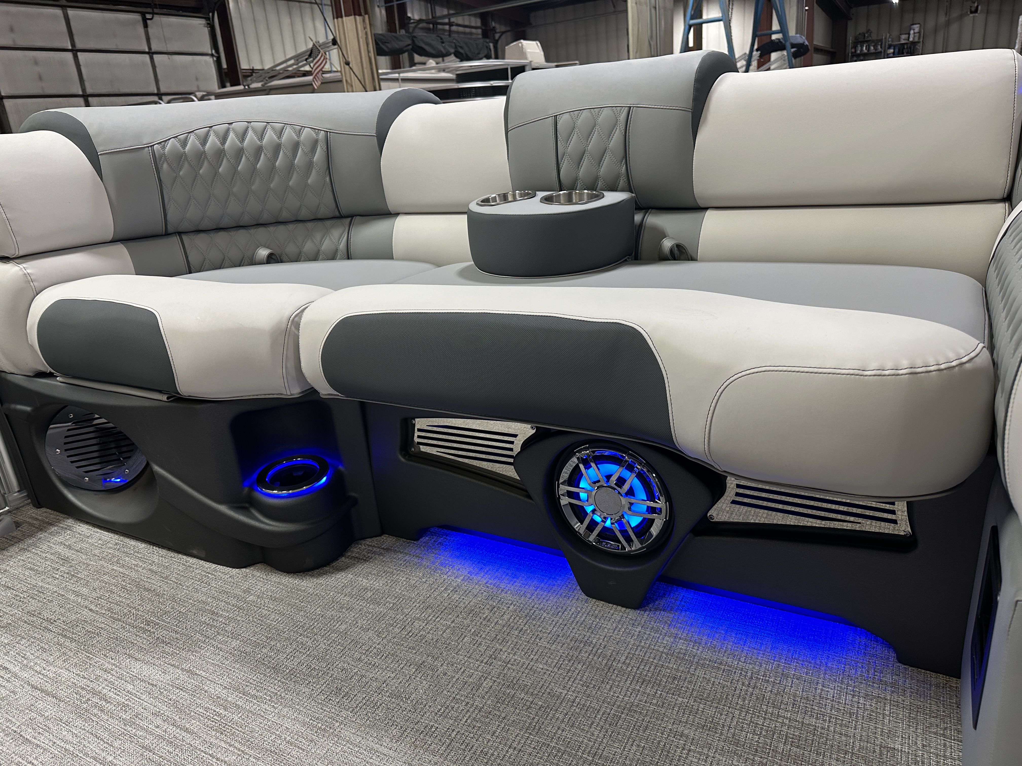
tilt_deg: -19.5
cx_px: 511
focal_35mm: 24
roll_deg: +4.8
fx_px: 709
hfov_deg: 71.6
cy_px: 383
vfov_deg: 56.8
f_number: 1.78
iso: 160
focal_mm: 6.86
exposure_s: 1/120
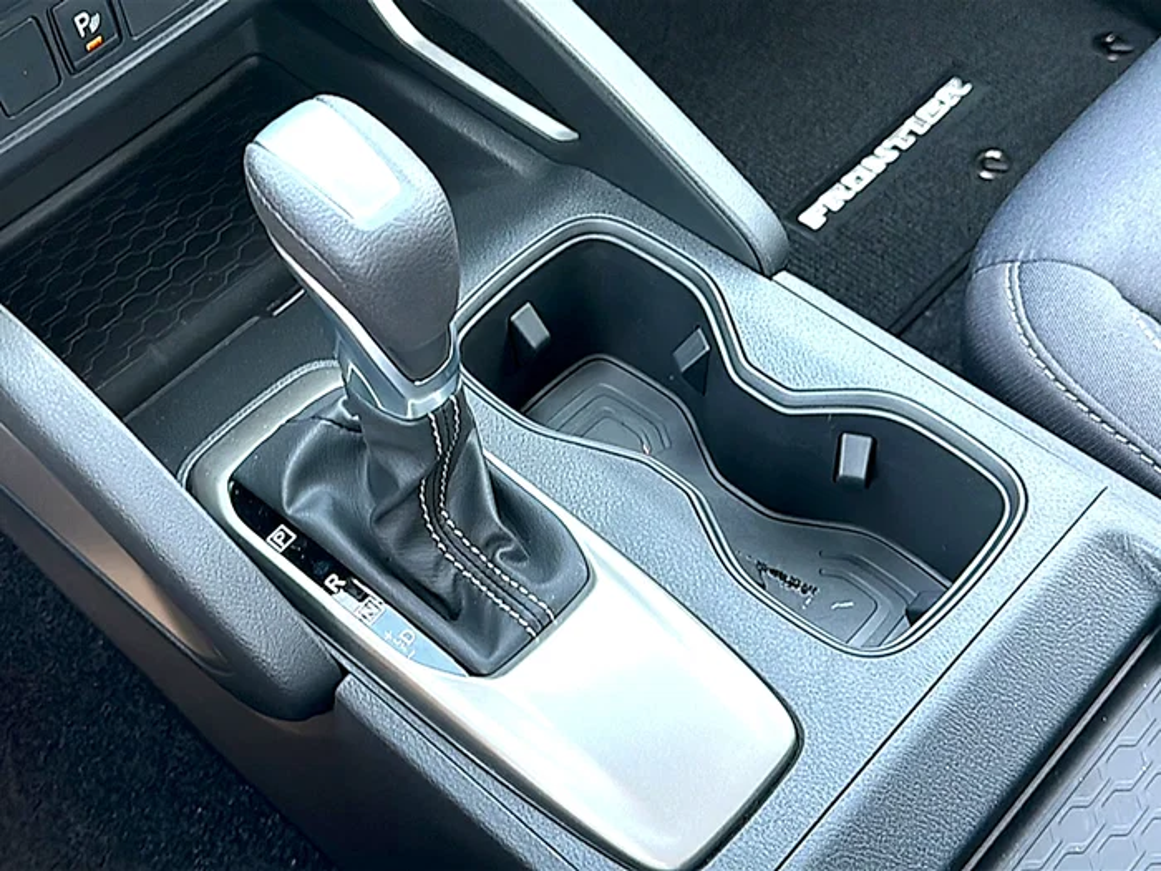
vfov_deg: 36.0
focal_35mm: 40
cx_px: 580
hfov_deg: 46.8
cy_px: 436
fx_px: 1342
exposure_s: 1/76
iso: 100
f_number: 1.78
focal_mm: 6.86
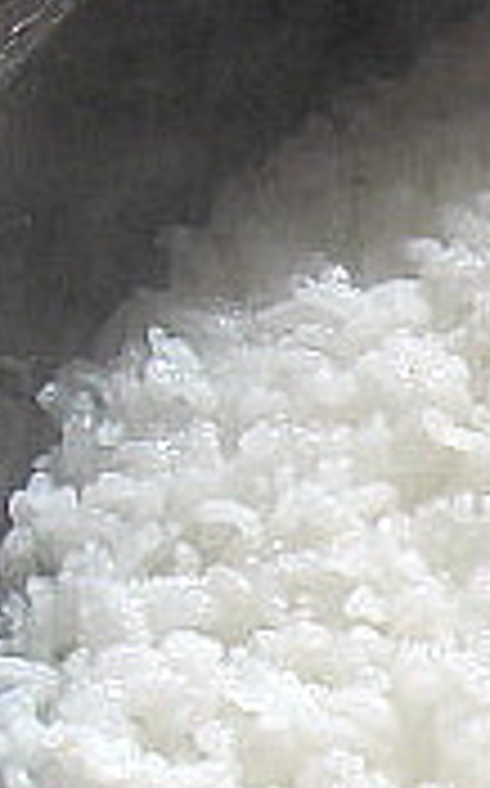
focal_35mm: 132
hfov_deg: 9.1
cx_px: 1079
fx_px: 2827
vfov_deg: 15.3
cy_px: 923
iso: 50
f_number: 4.9
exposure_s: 1/142
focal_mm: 5.7
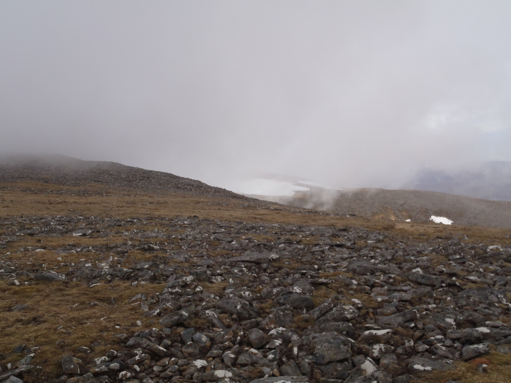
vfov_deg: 49.7
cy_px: 192
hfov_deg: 63.4
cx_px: 256
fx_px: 413
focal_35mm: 28
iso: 80
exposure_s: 1/400
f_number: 4.5
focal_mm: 5
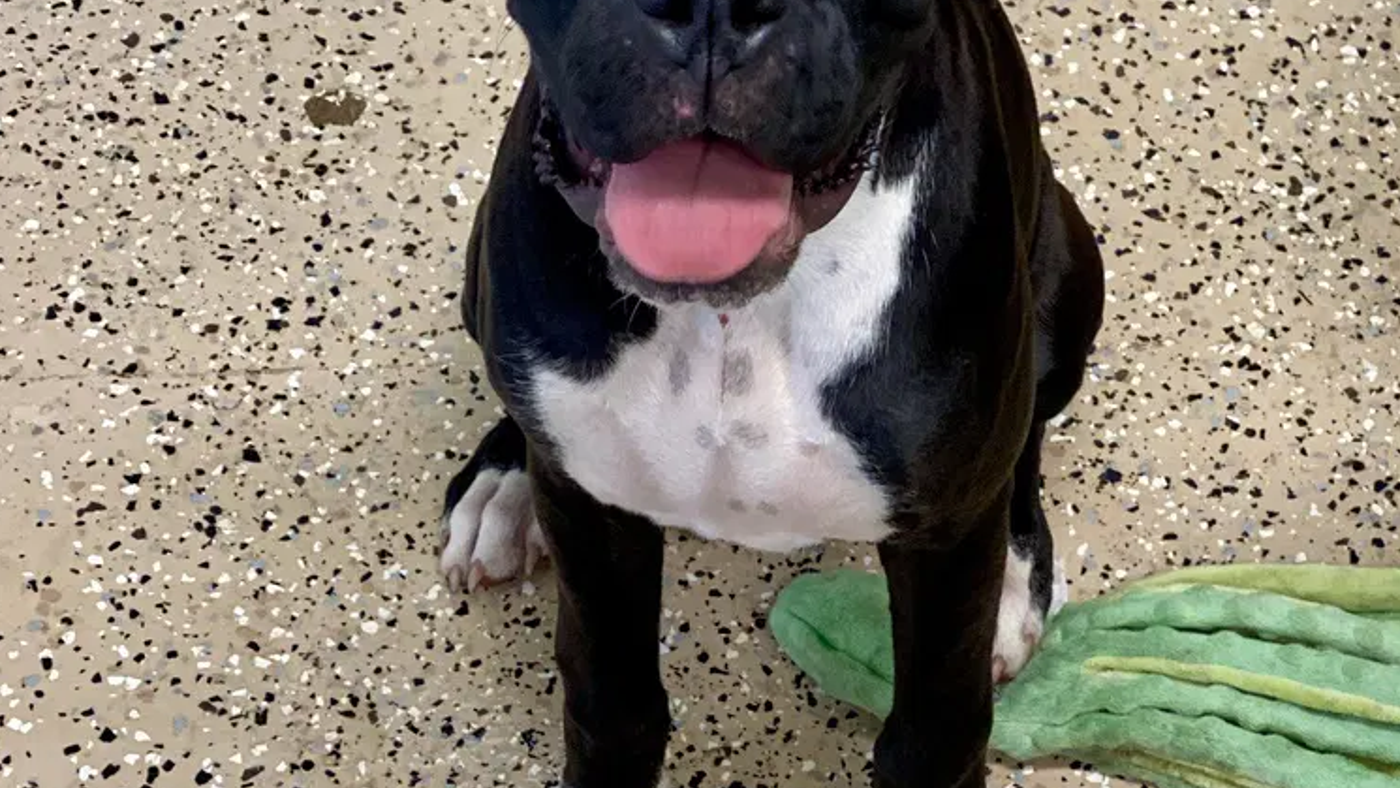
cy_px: 261
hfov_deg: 27.9
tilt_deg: -49.6
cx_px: 699
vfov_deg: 15.9
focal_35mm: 76
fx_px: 2821
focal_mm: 6
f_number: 2
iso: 160
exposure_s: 1/40
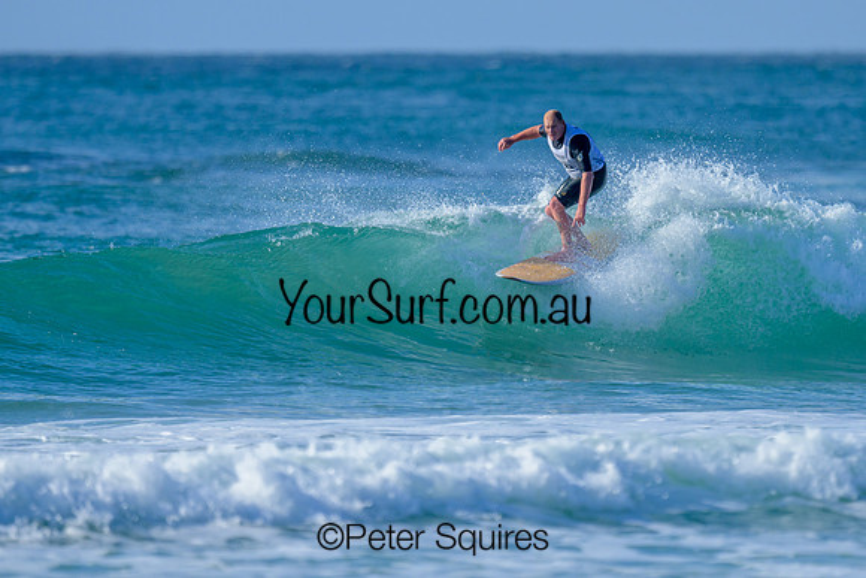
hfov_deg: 1.9
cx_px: 486
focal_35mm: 1100
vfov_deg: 1.3
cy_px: 267
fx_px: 26473
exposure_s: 1/2000
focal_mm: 800
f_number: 6.3
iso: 280
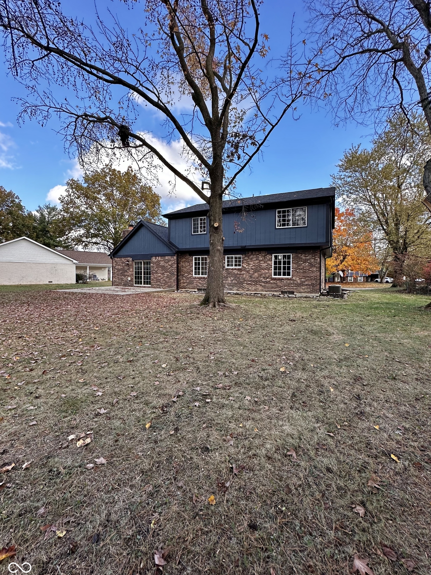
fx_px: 249
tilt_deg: -4.8
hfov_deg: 81.7
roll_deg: +0.8
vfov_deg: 98.1
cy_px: 278
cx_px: 227
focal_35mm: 15
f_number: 2.2
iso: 40
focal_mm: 2.22
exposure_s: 1/284
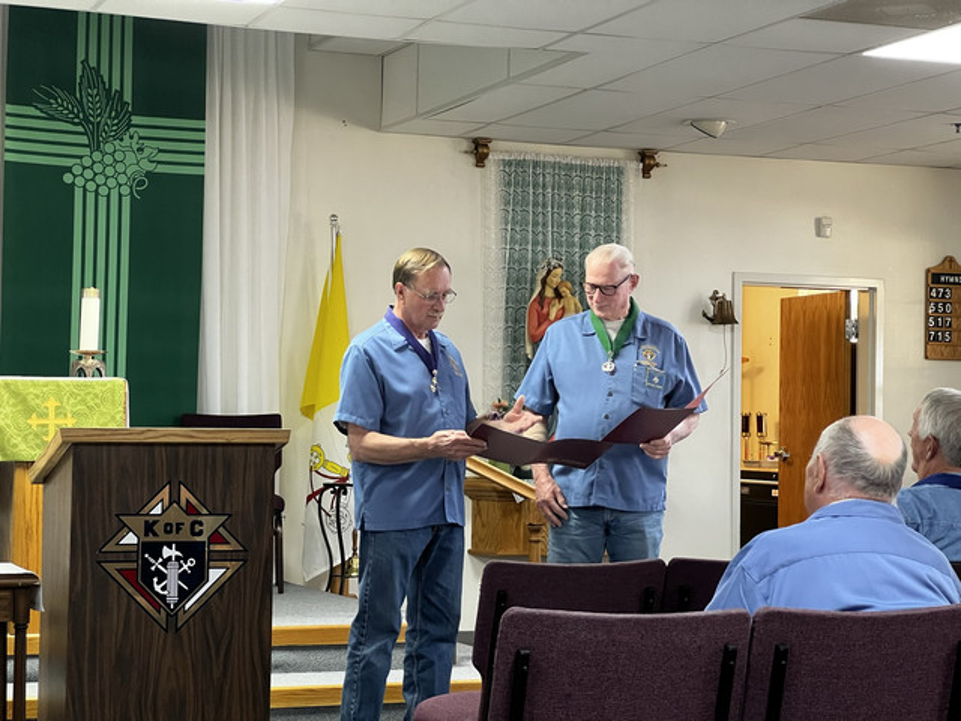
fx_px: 2138
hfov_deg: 25.3
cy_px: 360
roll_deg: -1.1
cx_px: 480
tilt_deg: +1.4
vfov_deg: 19.1
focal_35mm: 77
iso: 400
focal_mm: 9
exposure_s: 1/60
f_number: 2.8
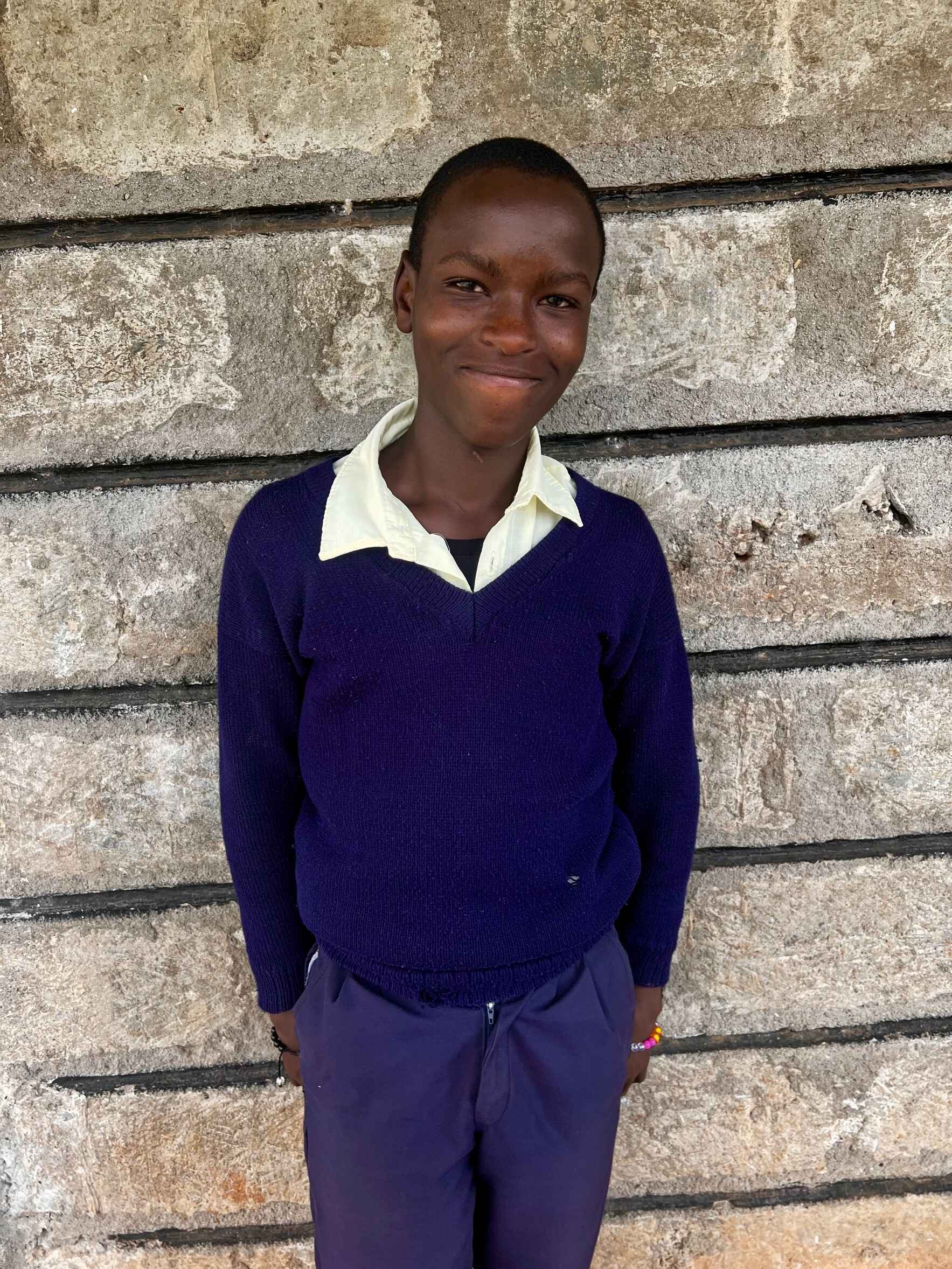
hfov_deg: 53.1
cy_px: 634
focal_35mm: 26
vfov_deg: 67.3
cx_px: 476
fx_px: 953
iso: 40
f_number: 1.5
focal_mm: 5.7
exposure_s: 1/195
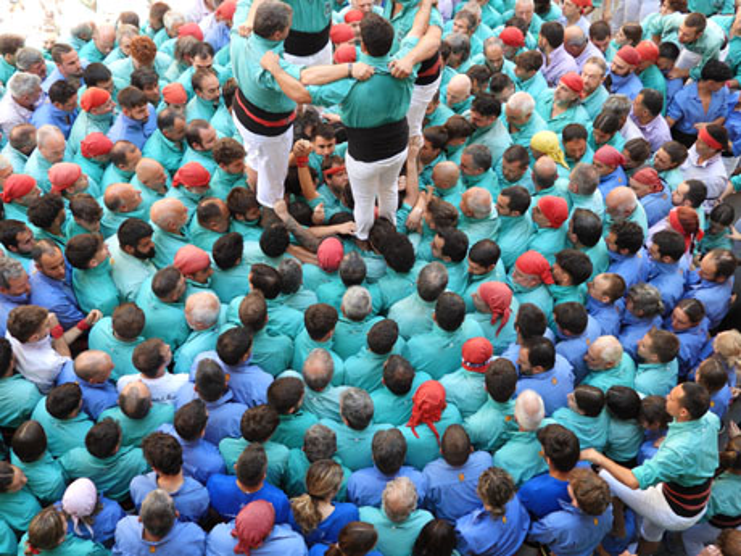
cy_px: 278
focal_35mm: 41
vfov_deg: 35.1
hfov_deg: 45.8
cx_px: 370
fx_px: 878
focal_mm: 7.4
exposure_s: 1/80
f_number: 3.2
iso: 100
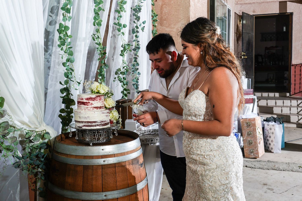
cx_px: 151
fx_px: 352
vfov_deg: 31.9
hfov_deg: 46.4
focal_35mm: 42
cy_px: 100
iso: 200
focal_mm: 28
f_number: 7.1
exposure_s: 1/100
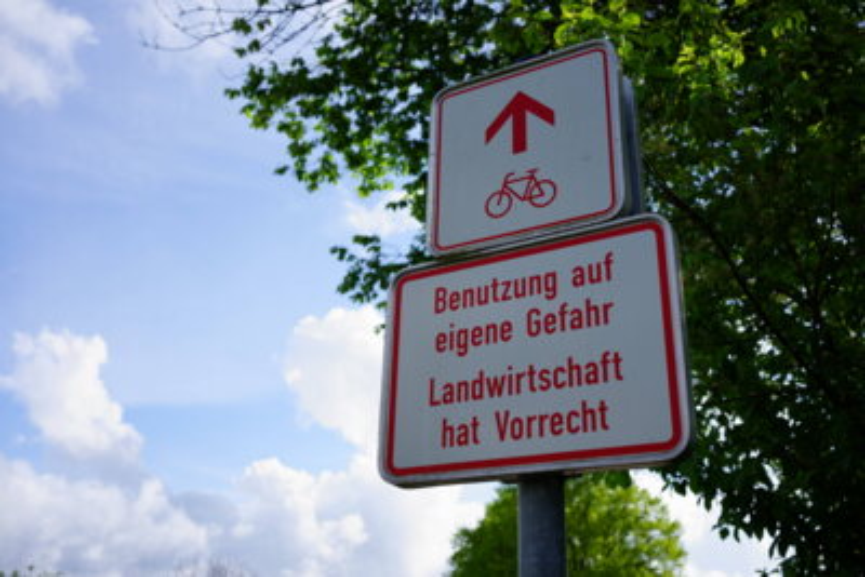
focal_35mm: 35
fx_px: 841
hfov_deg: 54.4
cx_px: 432
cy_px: 288
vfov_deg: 37.9
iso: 100
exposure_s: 1/320
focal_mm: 35
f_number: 7.1
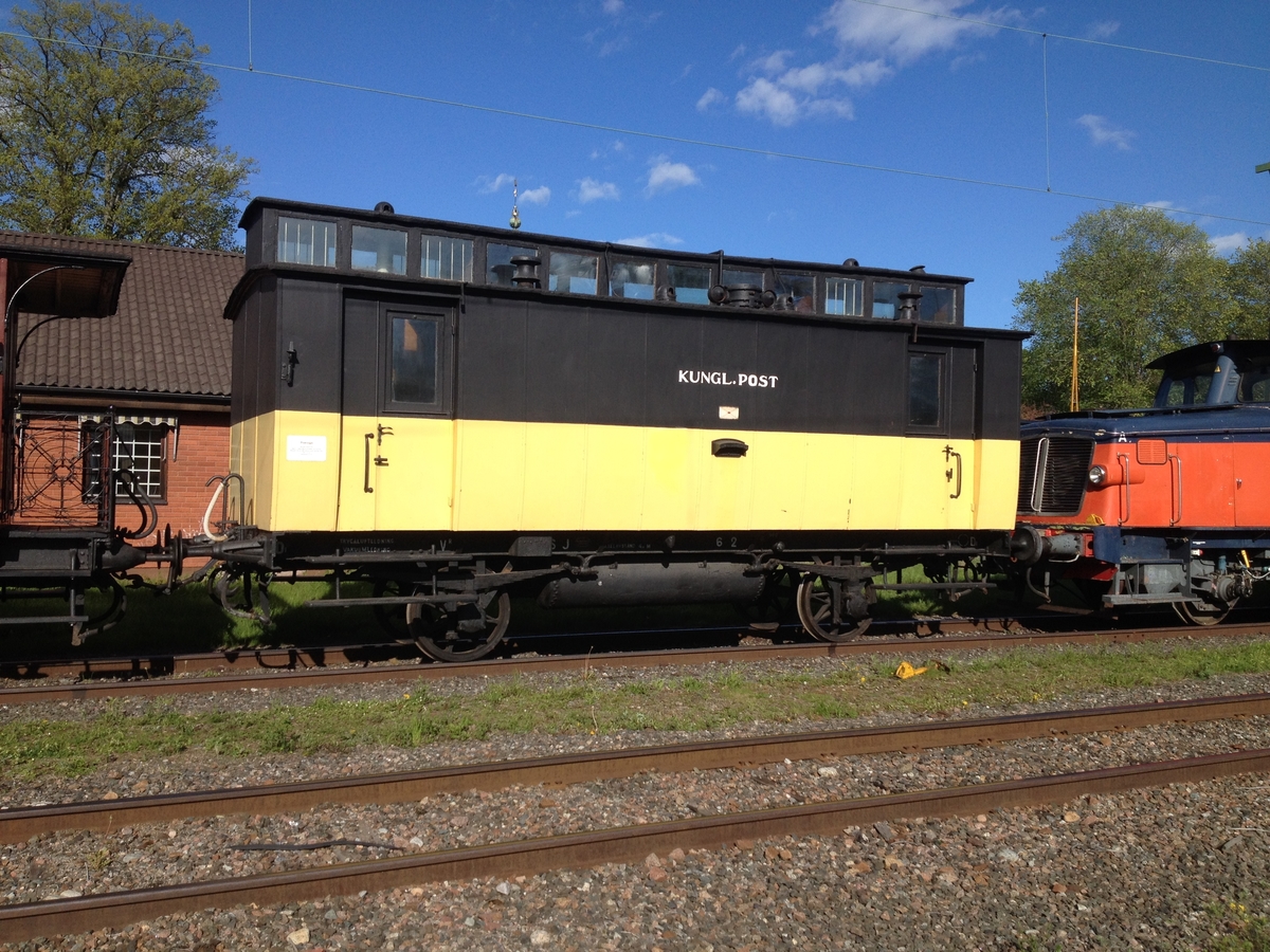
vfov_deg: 40.7
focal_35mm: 35
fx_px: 1284
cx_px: 635
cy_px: 476
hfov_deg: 52.6
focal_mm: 4.28
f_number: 2.4
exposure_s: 1/1842
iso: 50
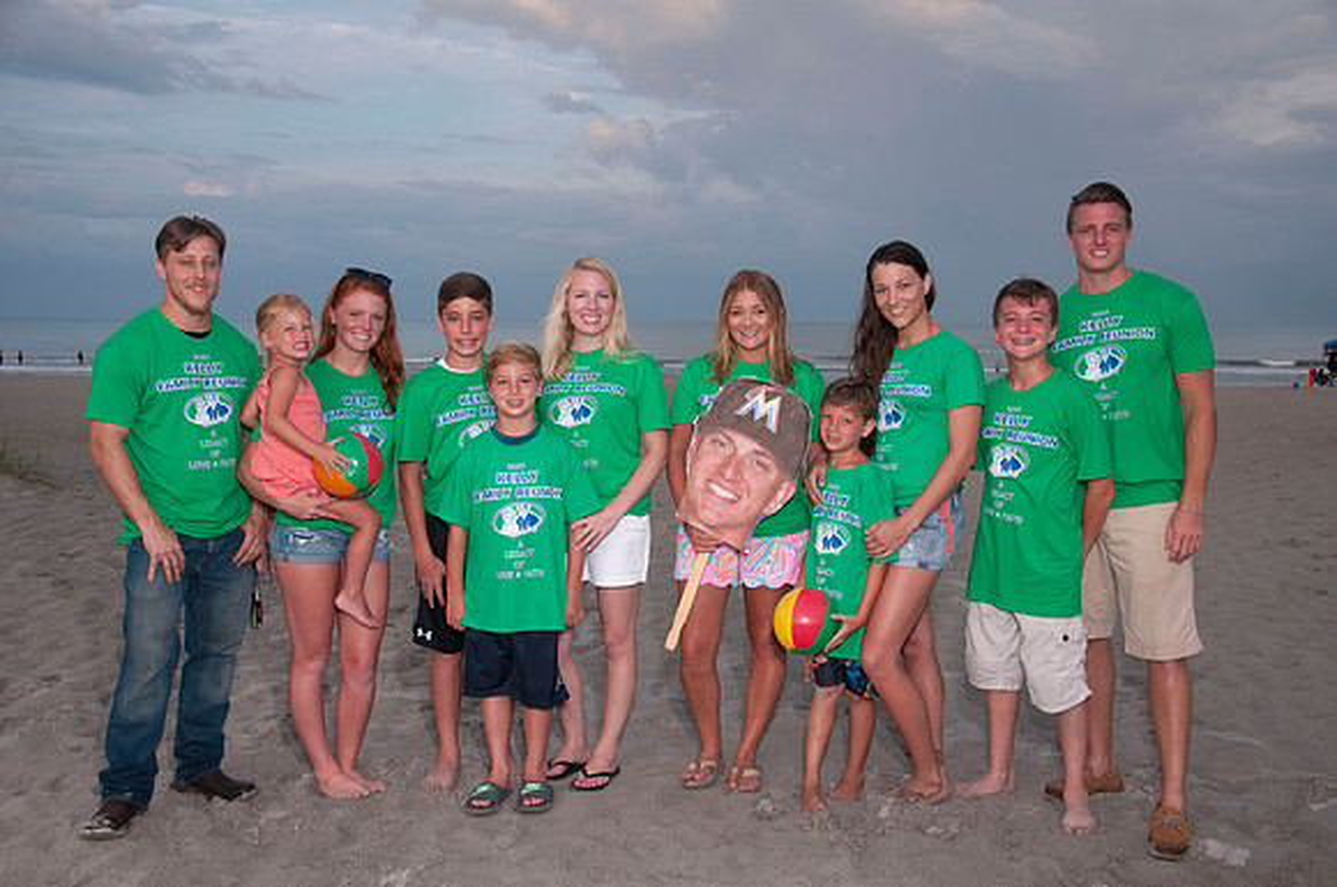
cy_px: 444
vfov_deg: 35.4
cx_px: 668
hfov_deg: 51.3
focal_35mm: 38
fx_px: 1391
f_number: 5.6
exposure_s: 1/100
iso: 100
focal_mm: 25
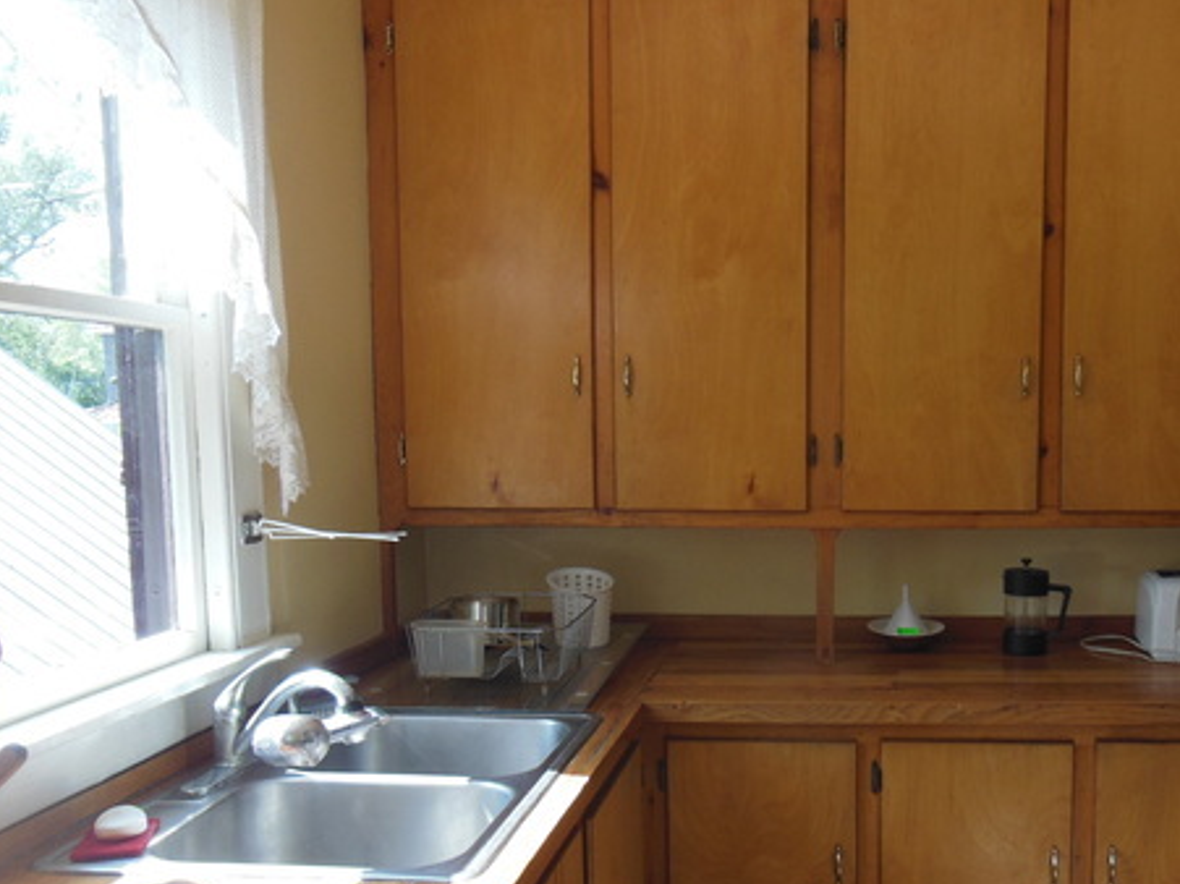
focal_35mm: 37
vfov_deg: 38.4
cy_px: 547
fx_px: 1261
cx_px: 802
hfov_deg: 49.1
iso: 125
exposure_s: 1/125
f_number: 3.5
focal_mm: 4.5
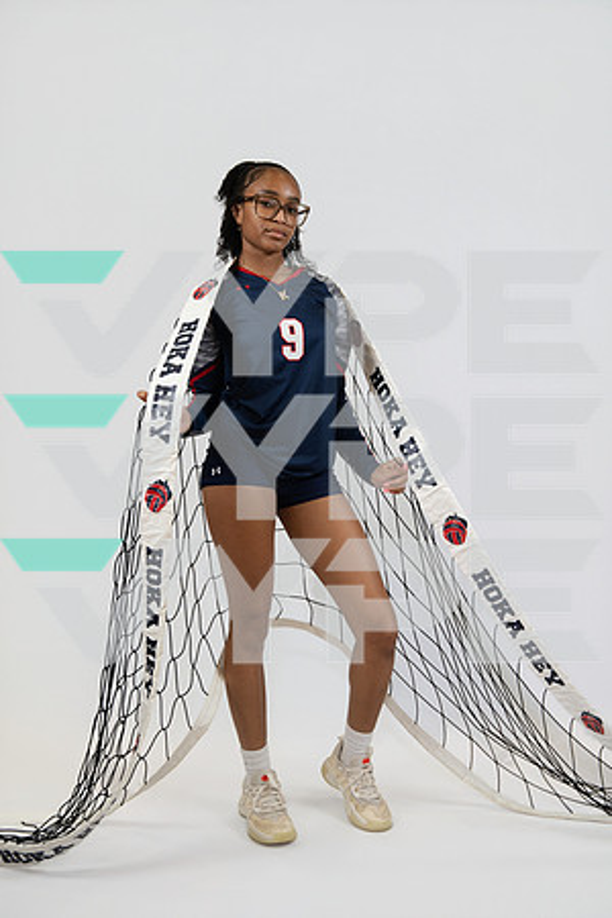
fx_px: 1056
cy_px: 459
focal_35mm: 41
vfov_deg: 47.0
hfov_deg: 32.3
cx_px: 306
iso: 400
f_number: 4
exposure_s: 1/125
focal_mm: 41.4
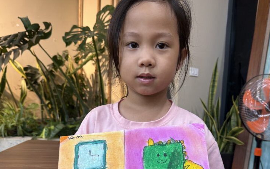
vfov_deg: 35.3
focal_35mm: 35
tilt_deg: -6.7
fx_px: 257
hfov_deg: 55.3
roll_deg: -1.5
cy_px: 130
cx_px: 138
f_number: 1.78
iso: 125
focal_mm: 6.76
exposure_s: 1/100
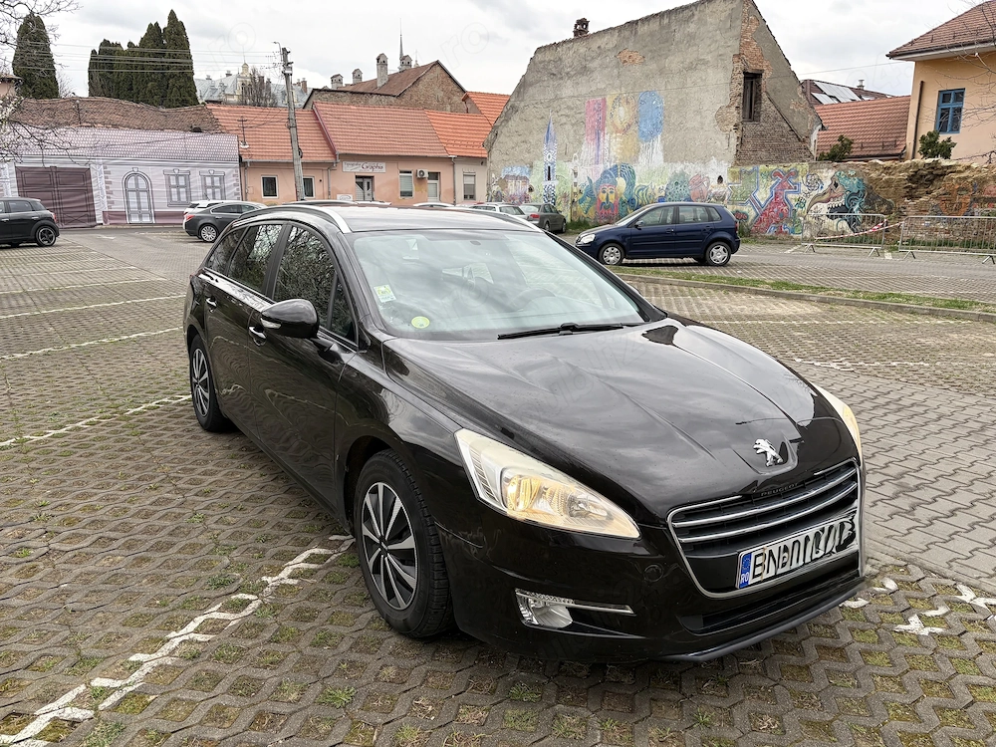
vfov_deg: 53.1
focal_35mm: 26
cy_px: 374
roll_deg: -0.6
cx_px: 498
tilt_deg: -12.6
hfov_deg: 67.3
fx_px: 748
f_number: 1.6
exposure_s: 1/444
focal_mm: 5.96
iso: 50
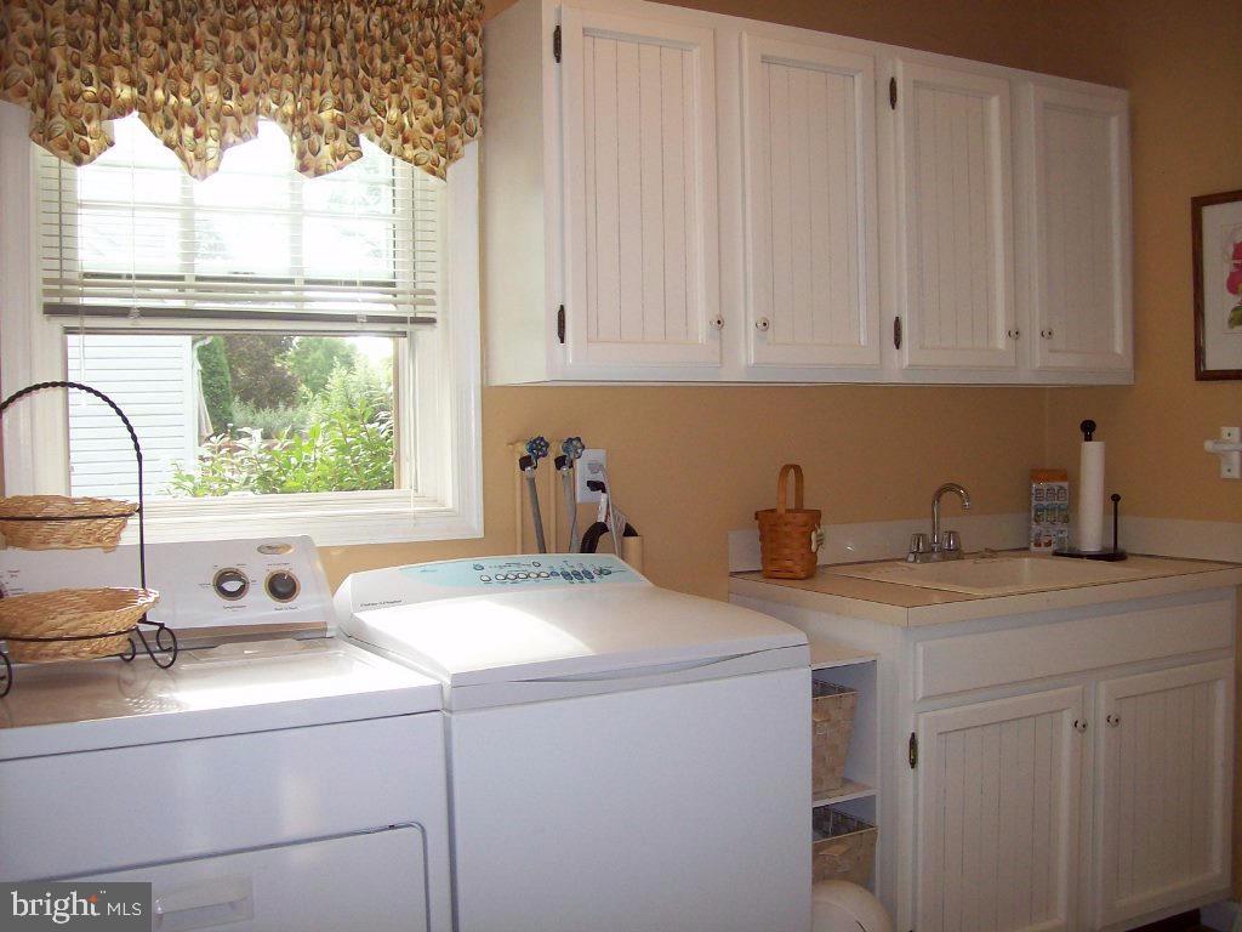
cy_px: 466
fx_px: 1292
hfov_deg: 51.4
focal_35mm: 36
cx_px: 621
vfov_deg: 39.7
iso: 80
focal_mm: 6
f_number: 2.7
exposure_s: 1/64
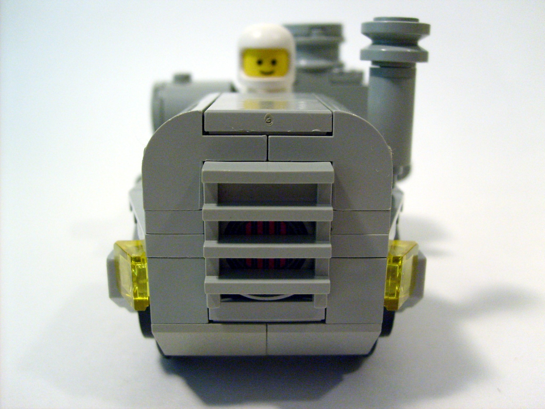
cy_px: 204
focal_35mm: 35
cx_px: 272
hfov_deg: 52.6
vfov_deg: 40.7
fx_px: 551
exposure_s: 1/60
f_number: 2.8
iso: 200
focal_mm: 5.8
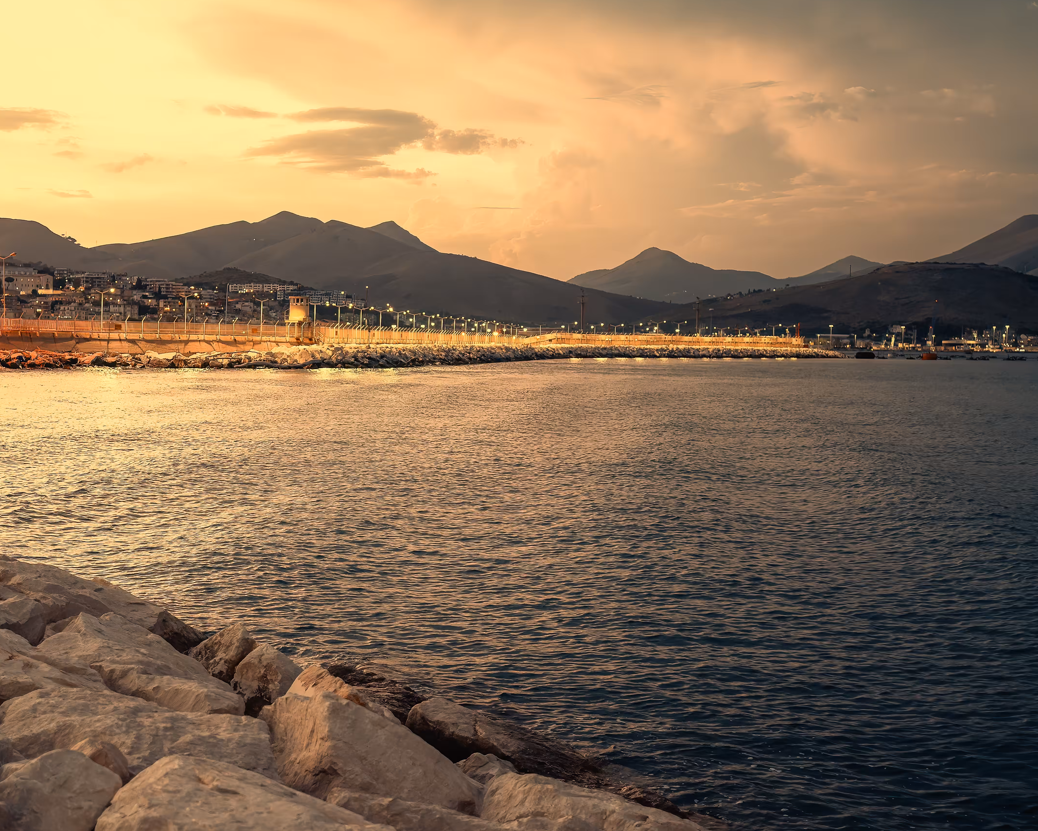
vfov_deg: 31.4
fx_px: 1475
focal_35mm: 48
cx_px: 313
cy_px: 398
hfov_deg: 38.2
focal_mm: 23
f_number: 1.4
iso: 320
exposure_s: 1/35
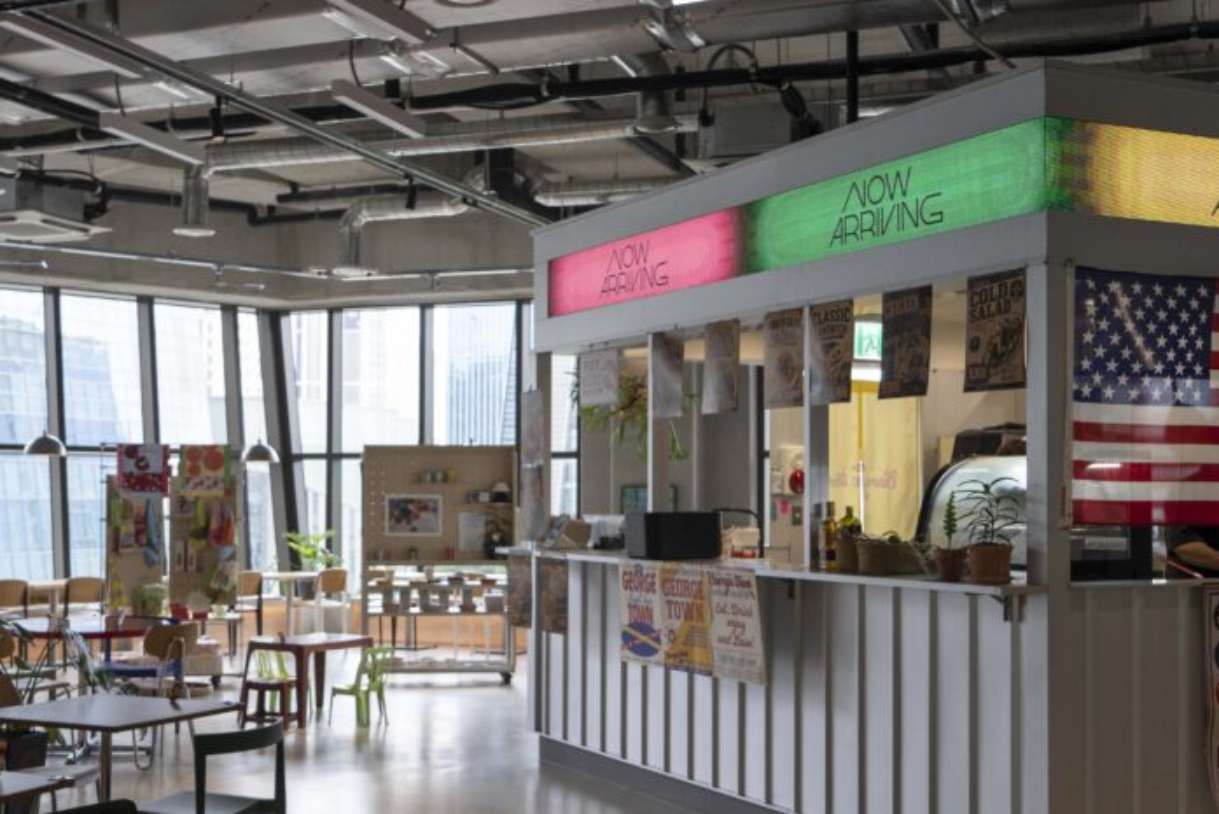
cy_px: 472
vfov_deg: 28.6
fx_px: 1592
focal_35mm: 47
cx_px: 476
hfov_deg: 41.7
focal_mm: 32
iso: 800
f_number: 4.5
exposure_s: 1/160
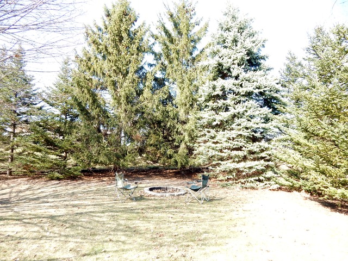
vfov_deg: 61.1
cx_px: 174
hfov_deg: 76.4
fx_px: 221
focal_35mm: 22
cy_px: 130
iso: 125
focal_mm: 4
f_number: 3
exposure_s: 1/200
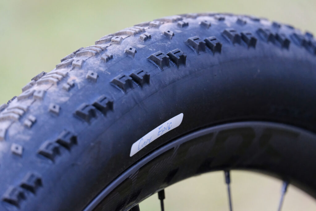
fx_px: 2537
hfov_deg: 7.1
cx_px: 158
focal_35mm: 289
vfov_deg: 4.8
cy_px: 106
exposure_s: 1/1000
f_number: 6.4
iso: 3200
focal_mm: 192.9
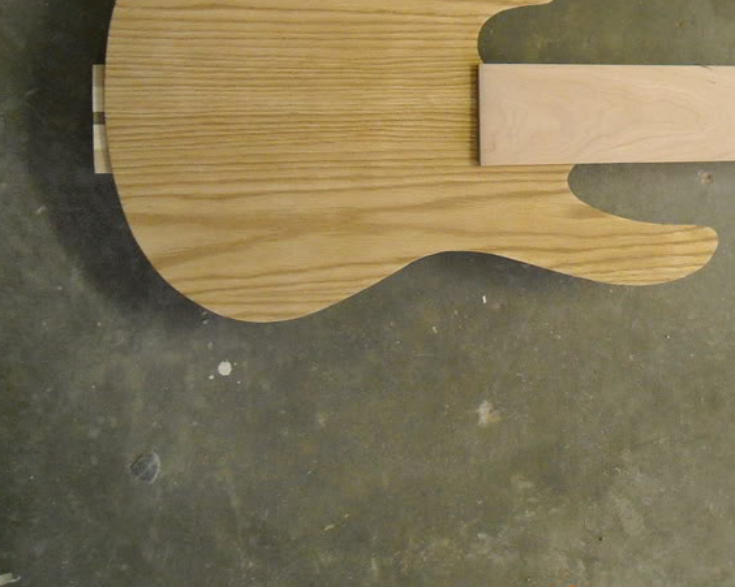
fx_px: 1348
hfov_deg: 29.8
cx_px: 590
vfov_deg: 24.3
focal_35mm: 62
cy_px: 131
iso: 400
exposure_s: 1/23
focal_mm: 5.7
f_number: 2.8
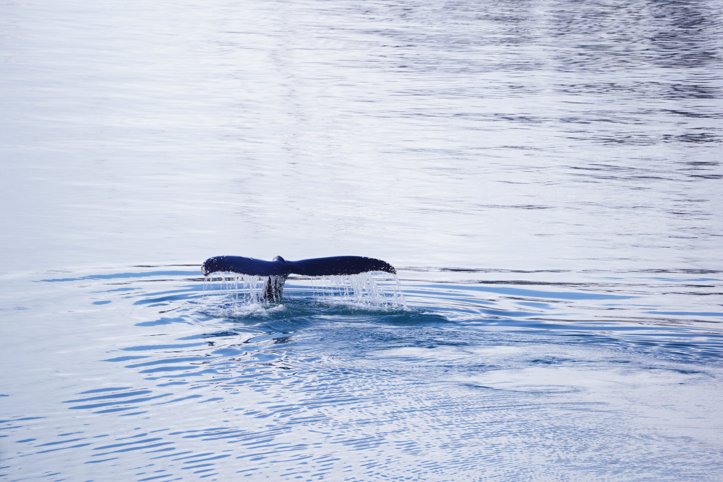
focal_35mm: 468
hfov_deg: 4.4
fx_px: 9398
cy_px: 241
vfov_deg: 2.9
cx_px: 362
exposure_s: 1/1250
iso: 320
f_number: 8
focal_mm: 468
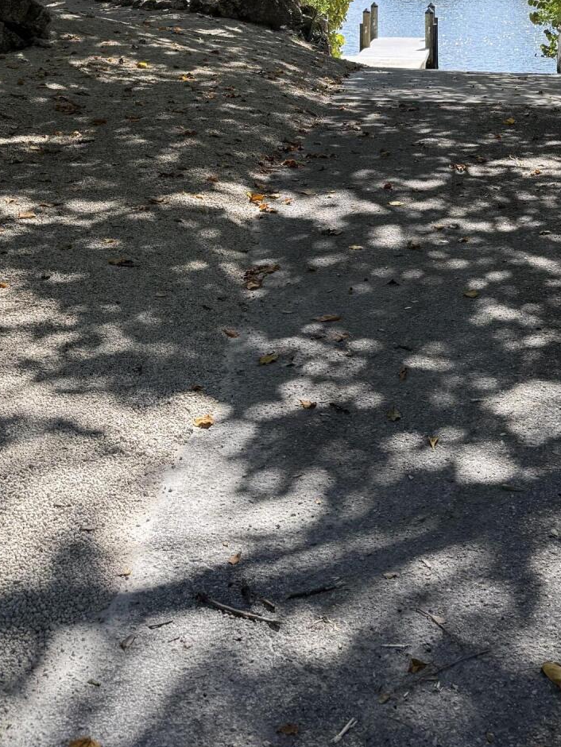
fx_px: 1102
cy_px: -11
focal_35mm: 51
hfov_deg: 27.8
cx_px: 474
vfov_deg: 34.0
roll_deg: -0.7
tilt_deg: -3.2
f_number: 1.78
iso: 100
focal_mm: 6.76
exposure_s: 1/1018
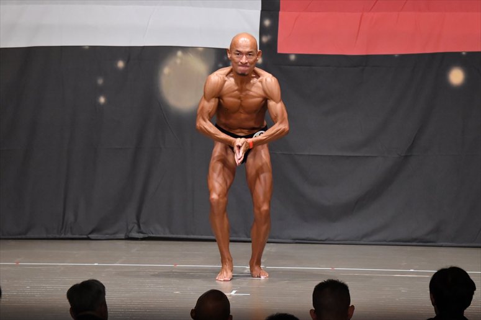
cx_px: 240
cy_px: 160
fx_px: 2898
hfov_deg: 9.5
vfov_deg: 6.3
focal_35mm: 217
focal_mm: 145
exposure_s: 1/400
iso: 6400
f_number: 5.6
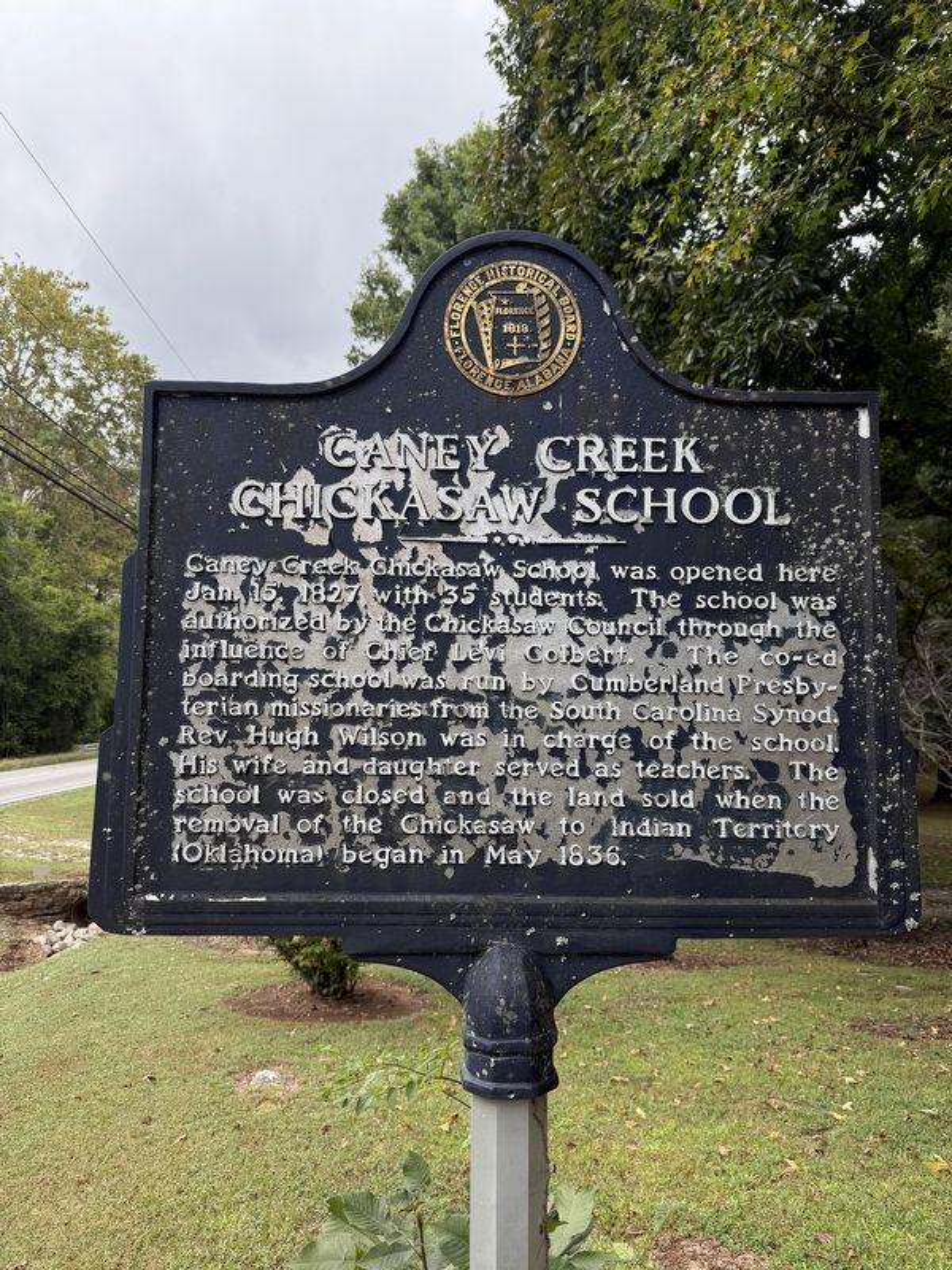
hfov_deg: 56.8
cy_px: 635
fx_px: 880
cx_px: 476
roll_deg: -0.4
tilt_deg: +4.0
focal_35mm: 24
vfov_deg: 71.6
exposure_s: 1/955
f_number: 1.78
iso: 100
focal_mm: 6.76
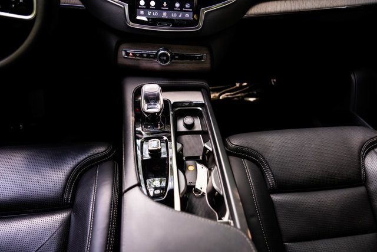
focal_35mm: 24
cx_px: 188
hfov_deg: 73.7
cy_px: 126
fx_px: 251
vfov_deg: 53.2
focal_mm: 24
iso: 1000
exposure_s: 1/200
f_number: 2.8
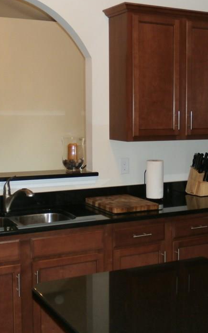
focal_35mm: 53
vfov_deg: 38.2
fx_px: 481
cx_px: 142
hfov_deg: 24.3
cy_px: 162
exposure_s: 1/30
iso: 200
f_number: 3.4
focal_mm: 6
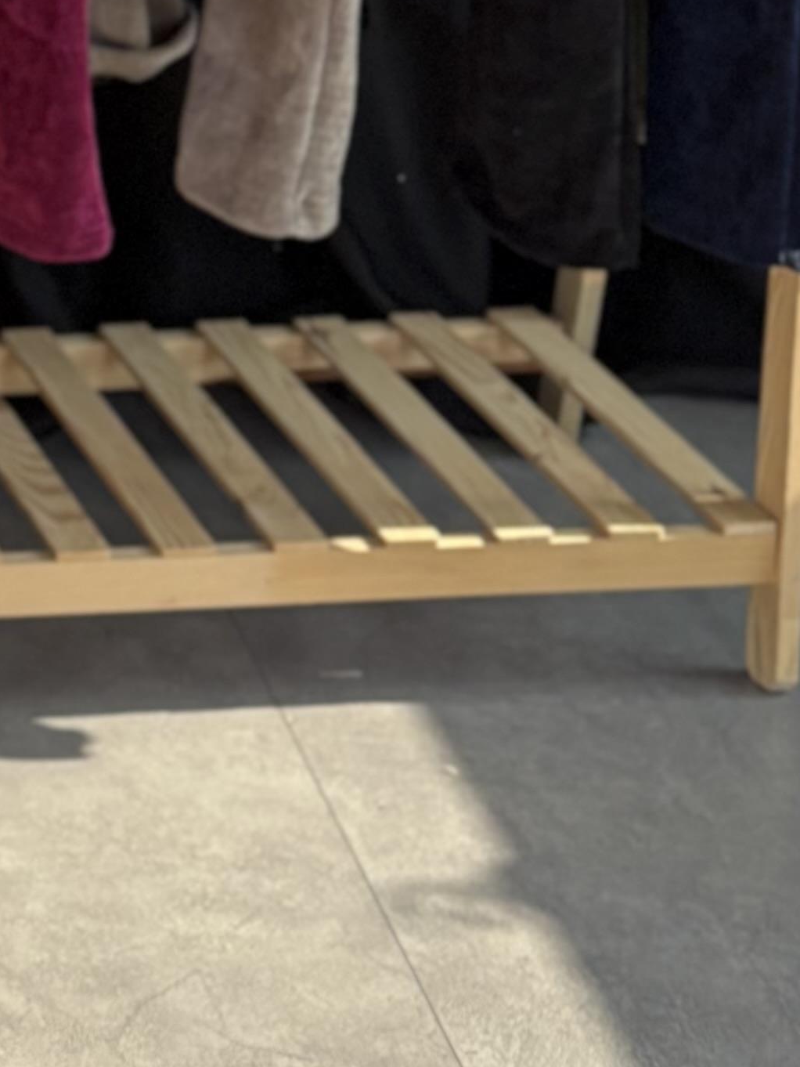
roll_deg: -0.3
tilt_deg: -8.7
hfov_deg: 12.4
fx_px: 3358
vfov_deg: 16.5
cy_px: -505
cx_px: -654
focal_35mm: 109
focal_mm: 5.96
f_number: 1.6
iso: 125
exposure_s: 1/93
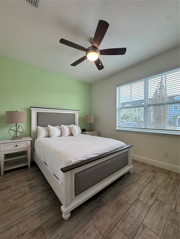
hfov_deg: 85.7
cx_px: 90
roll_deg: +1.1
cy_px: 120
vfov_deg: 102.1
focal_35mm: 14
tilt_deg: +0.4
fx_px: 97
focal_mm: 2.22
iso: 125
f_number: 2.2
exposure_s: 1/120
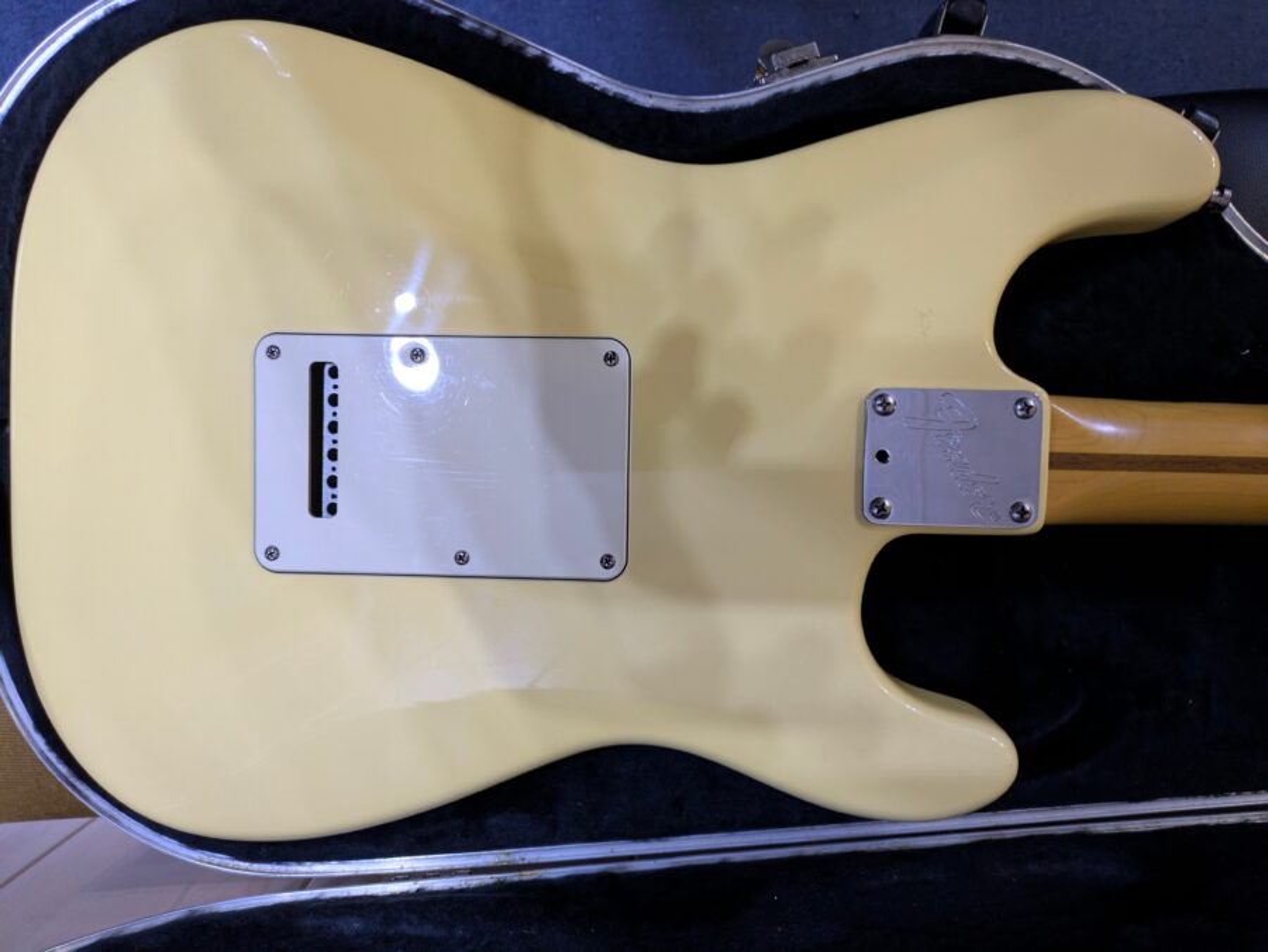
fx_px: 916
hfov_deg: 69.4
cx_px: 634
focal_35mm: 25
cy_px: 476
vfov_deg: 54.9
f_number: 1.89
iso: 443
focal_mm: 5.43
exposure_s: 1/25
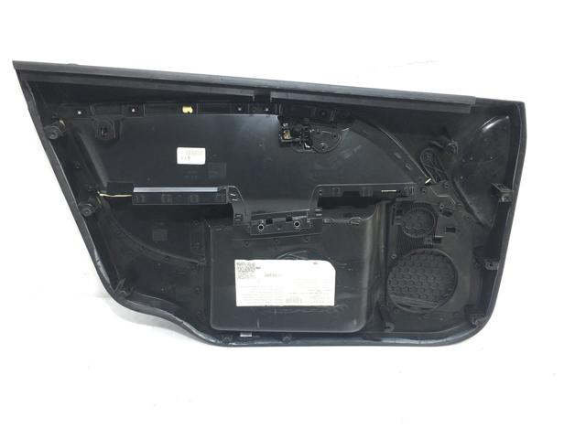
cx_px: 293
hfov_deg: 61.7
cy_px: 220
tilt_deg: -37.0
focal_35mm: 29
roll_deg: -3.1
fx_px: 491
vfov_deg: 48.2
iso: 32
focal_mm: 4.15
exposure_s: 1/120
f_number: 2.2
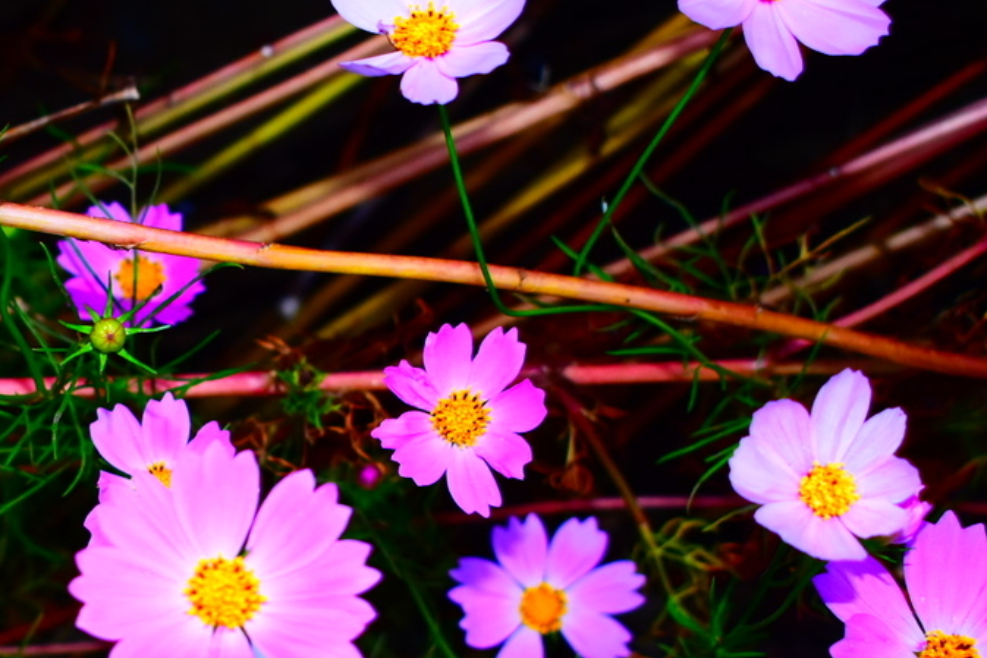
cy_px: 519
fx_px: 2273
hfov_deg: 24.2
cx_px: 236
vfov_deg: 16.4
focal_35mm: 83
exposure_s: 1/60
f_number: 4.2
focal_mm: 31
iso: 800
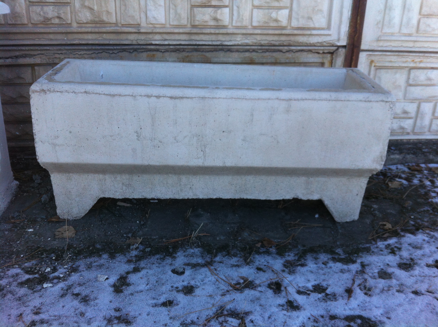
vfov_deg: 40.6
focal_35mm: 35
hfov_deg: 52.7
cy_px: 164
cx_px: 219
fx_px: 442
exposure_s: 1/478
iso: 80
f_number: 2.8
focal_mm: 3.85
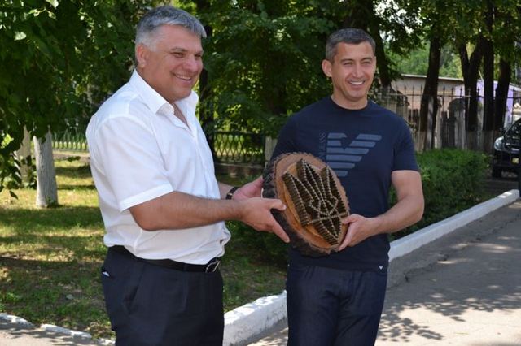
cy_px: 173
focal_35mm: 48
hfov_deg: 41.1
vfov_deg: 28.0
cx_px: 260
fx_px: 694
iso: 125
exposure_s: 1/125
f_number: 4.8
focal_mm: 32
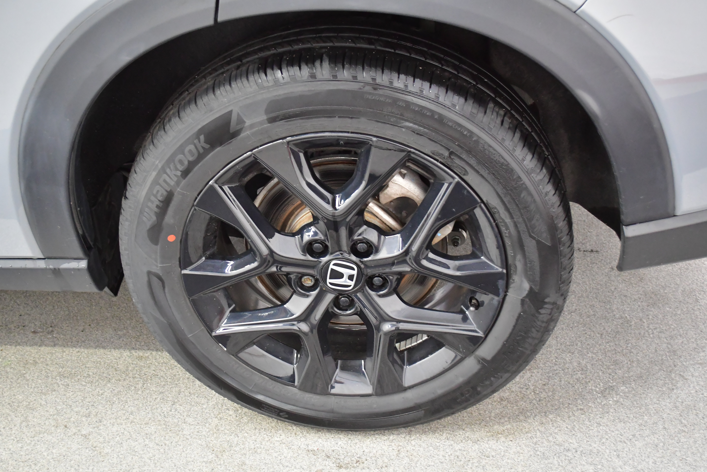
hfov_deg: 43.6
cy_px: 236
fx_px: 884
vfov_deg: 29.9
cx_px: 354
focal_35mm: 45
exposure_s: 1/40
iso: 4000
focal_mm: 30
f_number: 4.5
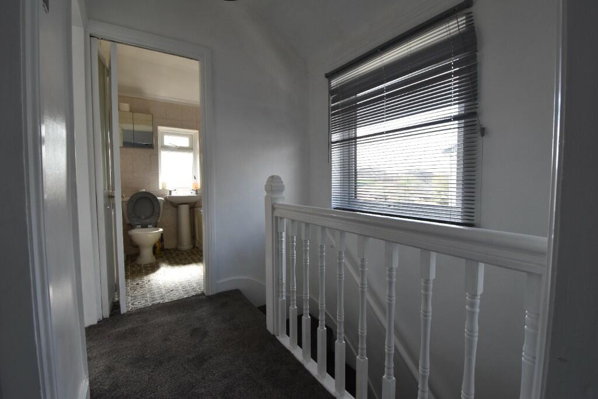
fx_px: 249
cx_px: 299
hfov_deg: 100.4
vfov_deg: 77.3
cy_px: 200
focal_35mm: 15
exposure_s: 1/125
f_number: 5.6
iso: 450
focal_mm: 10
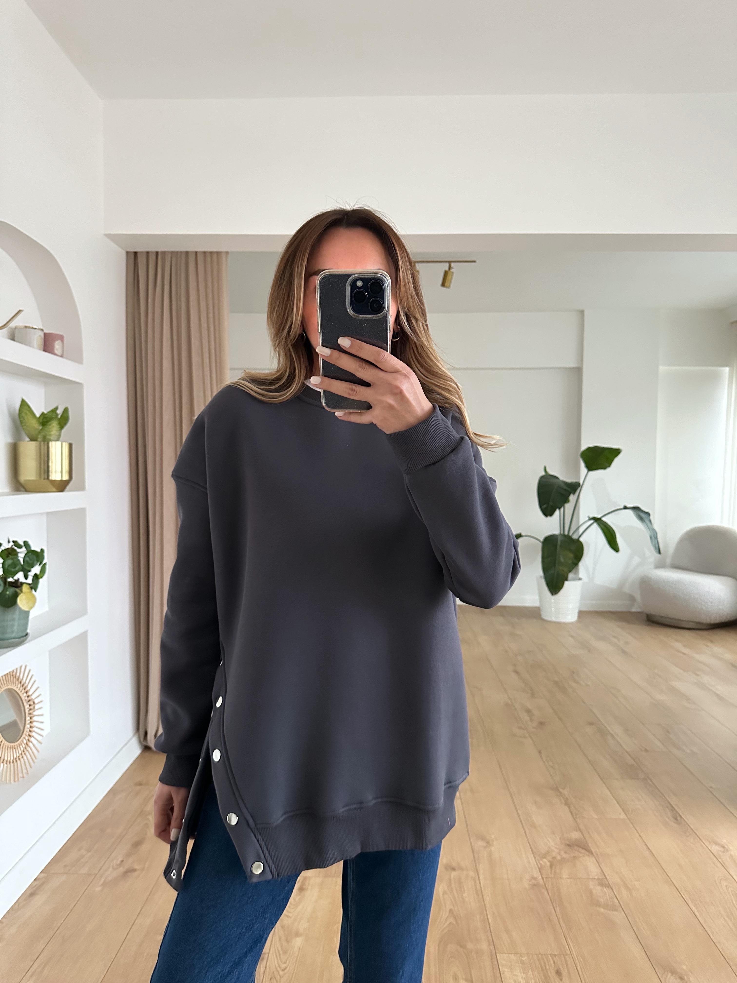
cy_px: 492
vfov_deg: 71.6
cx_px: 368
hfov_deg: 56.8
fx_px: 681
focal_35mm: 24
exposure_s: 1/60
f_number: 1.78
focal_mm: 6.86
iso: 800
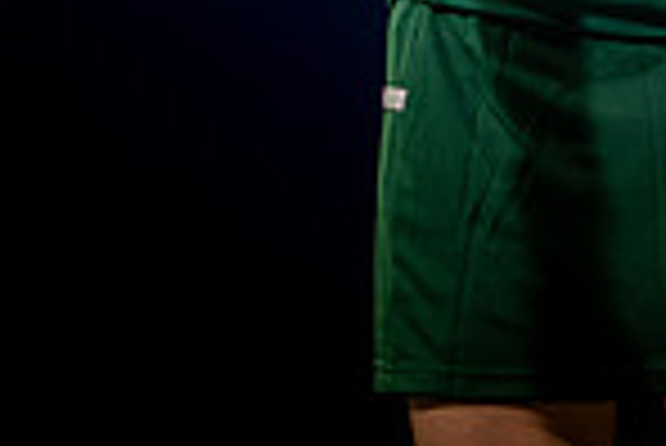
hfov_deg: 13.3
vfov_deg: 8.4
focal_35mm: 152
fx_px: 2815
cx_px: 637
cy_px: -532
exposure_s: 1/200
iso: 640
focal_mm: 50
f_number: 1.8
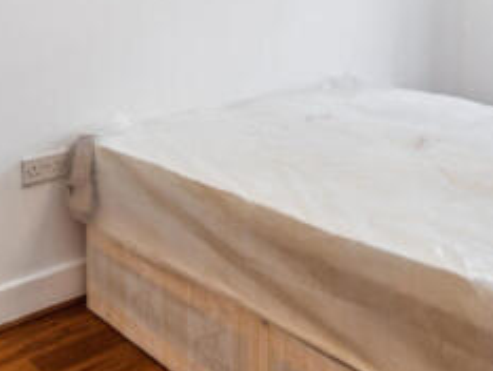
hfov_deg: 42.8
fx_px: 613
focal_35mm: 43
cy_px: -24
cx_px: 355
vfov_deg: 30.5
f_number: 11
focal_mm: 16
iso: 400
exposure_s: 1/30
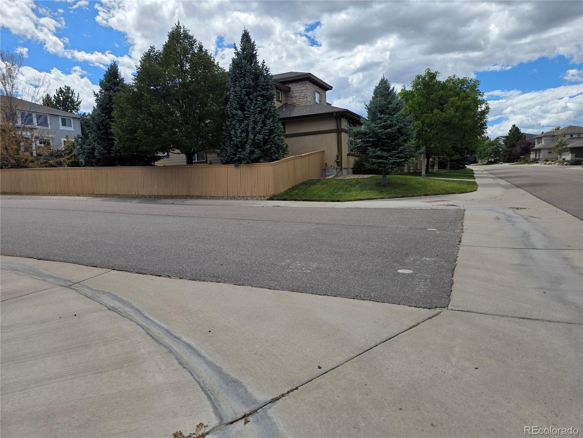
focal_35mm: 23
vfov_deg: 58.9
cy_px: 219
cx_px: 292
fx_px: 387
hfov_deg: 73.9
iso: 80
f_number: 1.7
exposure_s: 1/7944
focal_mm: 6.3
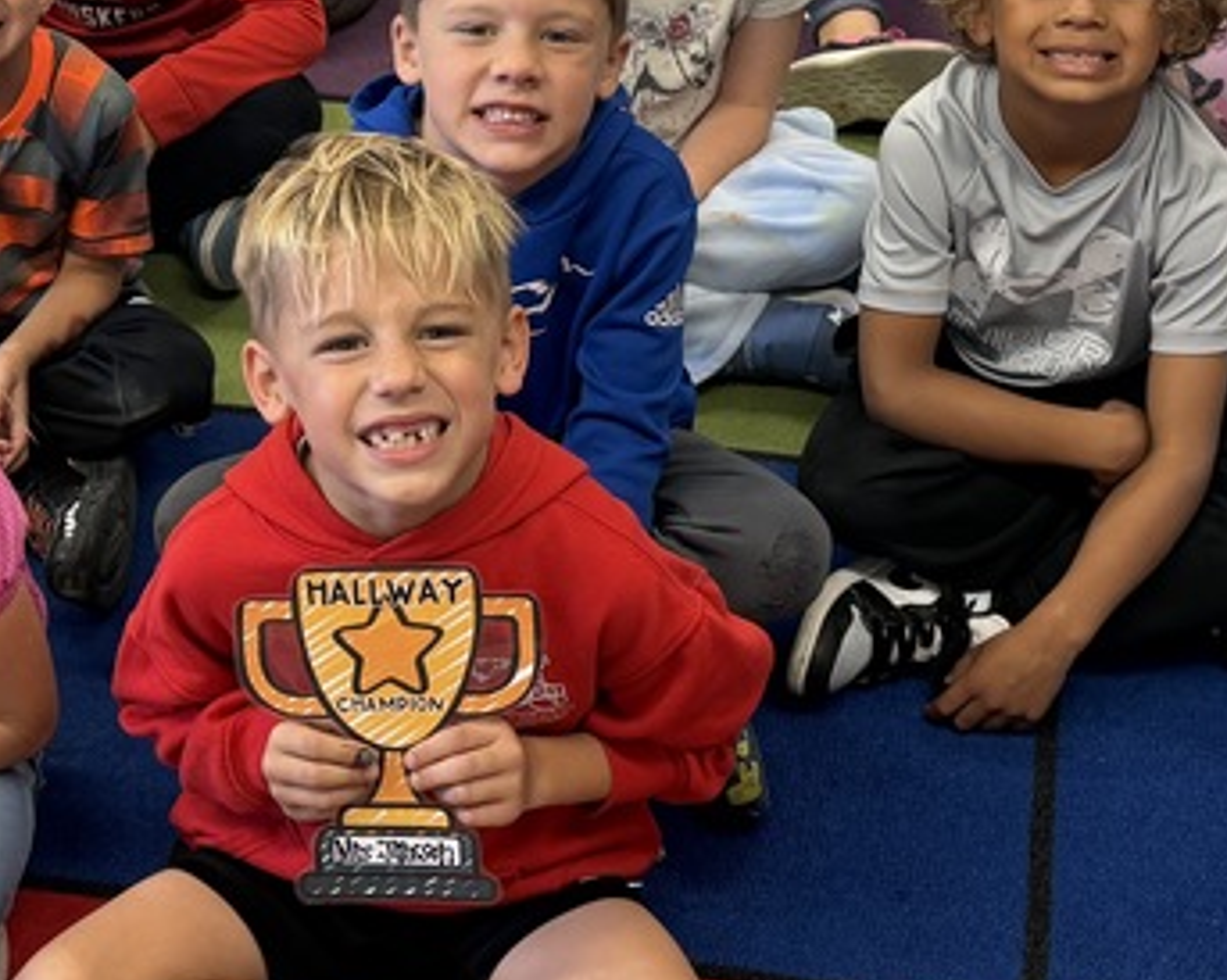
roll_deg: +2.3
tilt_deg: -31.9
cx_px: 454
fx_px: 2541
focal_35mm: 70
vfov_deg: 21.6
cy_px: 222
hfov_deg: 27.1
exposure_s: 1/60
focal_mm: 6.76
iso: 160
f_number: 1.78
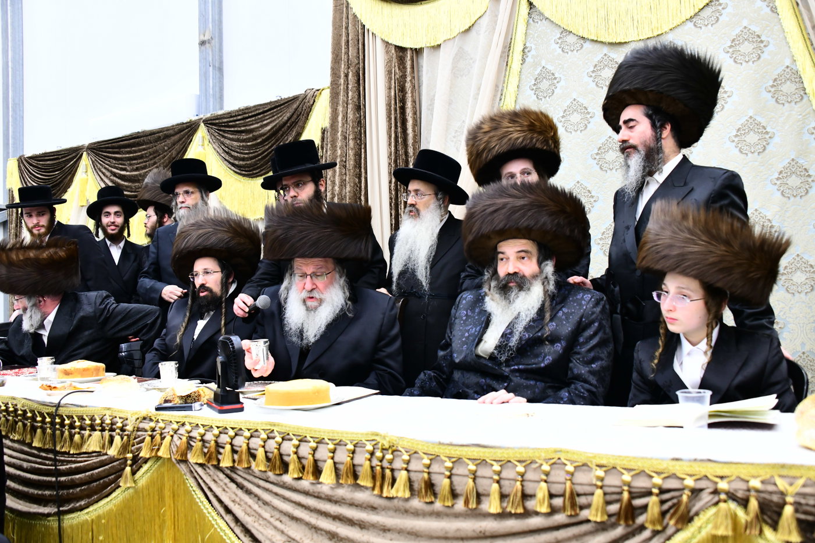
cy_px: 272
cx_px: 408
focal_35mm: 32
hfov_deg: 58.7
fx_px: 724
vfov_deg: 41.1
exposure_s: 1/160
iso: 2500
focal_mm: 32
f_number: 5.6
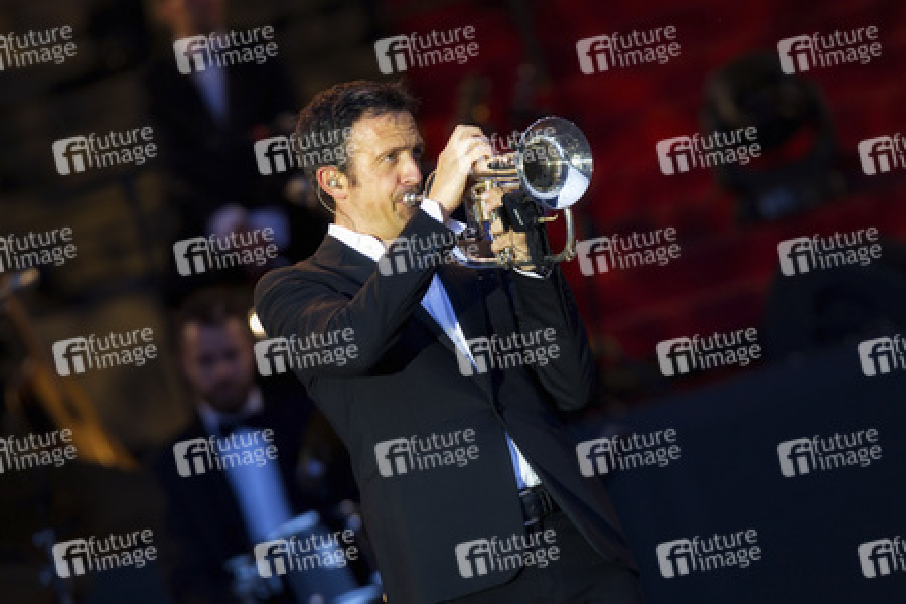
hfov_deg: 6.9
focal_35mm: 300
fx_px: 7549
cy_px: 302
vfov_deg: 4.6
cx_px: 453
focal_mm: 300
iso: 800
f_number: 3.5
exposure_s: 1/160
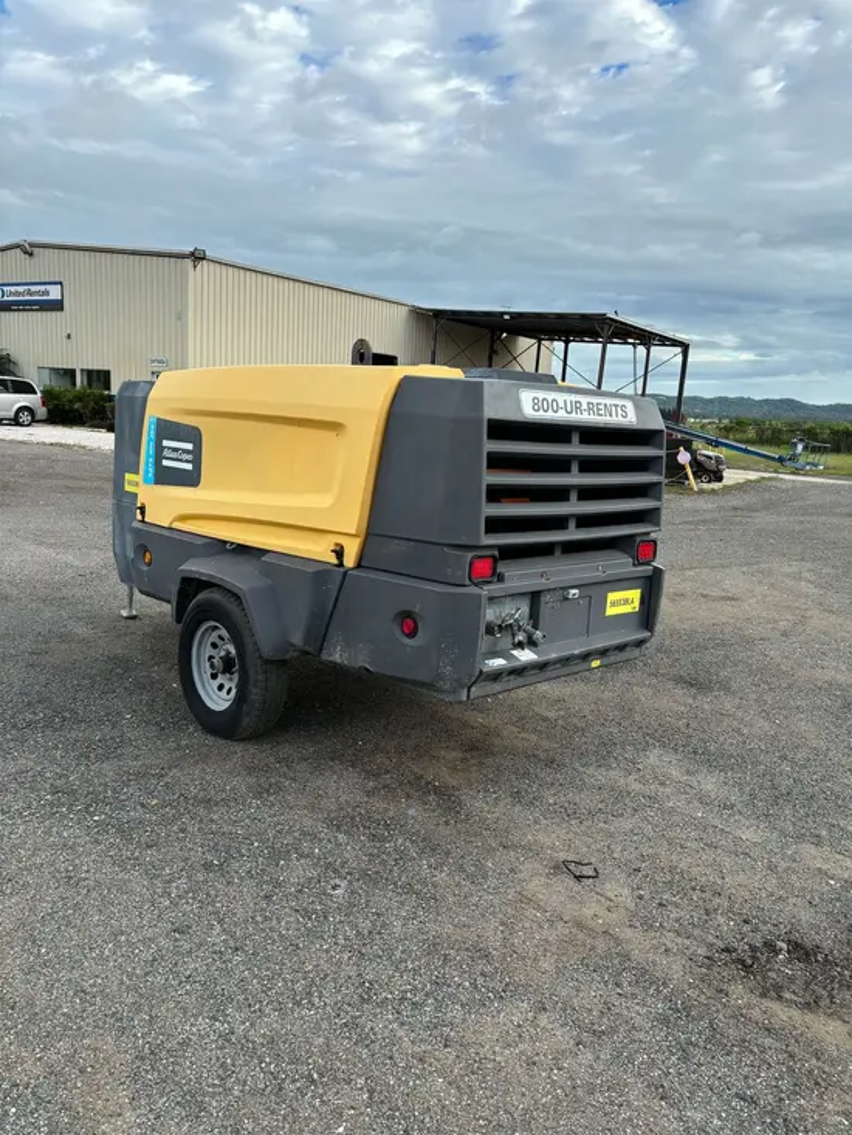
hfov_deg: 53.1
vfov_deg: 67.3
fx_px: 853
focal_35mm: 26
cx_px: 426
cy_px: 568
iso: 50
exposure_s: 1/997
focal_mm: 5.96
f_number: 1.6
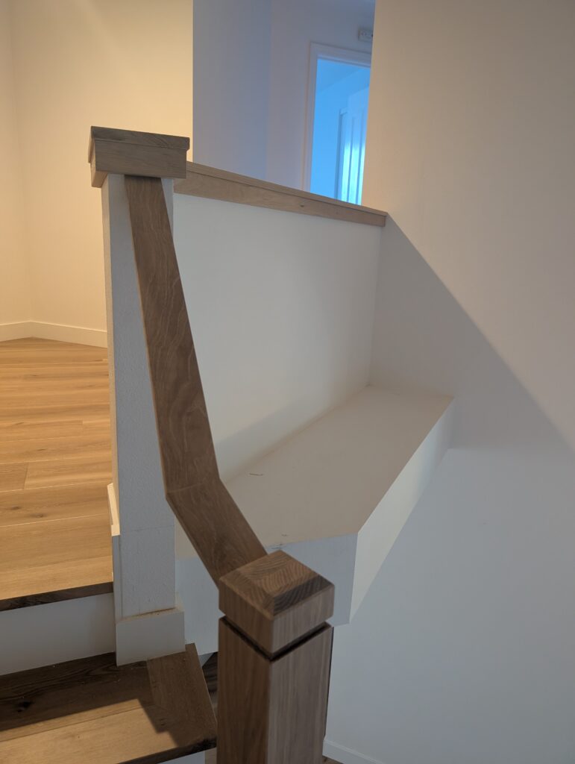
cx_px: 288
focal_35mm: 24
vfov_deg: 71.5
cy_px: 382
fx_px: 530
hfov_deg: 56.9
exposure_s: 1/40
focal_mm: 6.9
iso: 259
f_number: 1.68
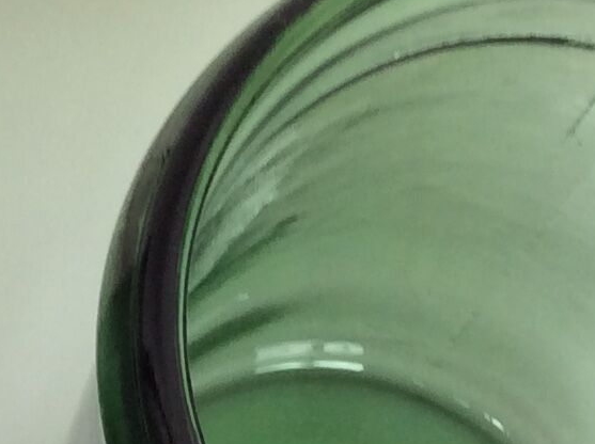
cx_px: -142
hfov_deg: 12.9
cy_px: 603
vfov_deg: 9.7
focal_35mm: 149
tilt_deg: -78.3
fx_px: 2557
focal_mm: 3.3
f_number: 2.4
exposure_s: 1/33
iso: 32
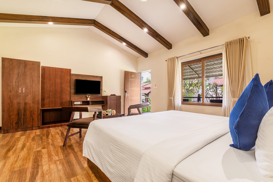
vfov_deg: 73.7
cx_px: 136
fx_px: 121
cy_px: 91
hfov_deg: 96.8
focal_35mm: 16
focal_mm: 16
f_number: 9
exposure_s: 1/25
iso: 100
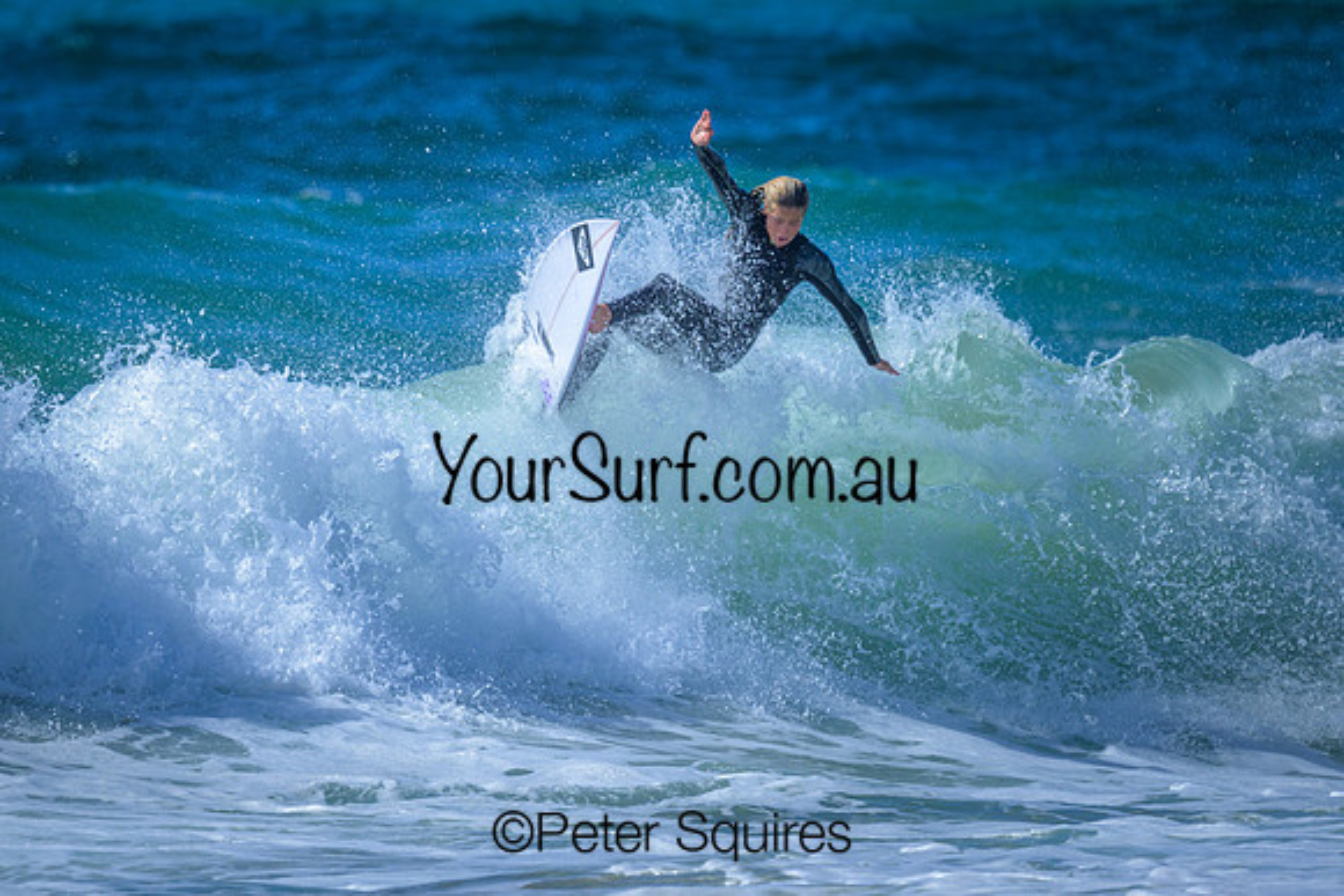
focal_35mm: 1099
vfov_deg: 1.3
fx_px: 41038
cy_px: 386
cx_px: 589
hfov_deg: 1.9
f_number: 6.3
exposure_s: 1/2000
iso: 320
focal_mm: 800
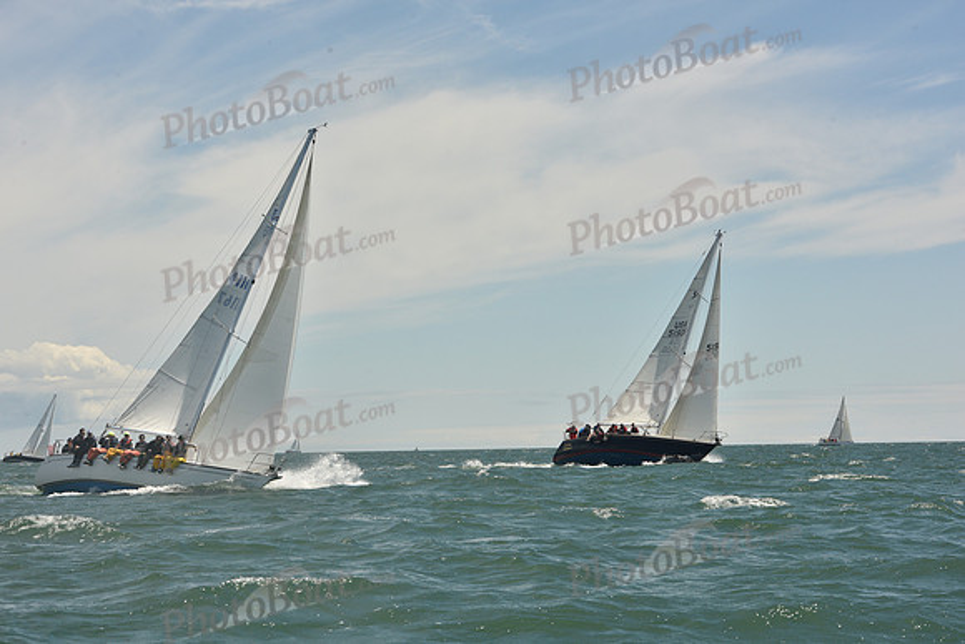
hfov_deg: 21.5
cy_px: 322
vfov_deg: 14.4
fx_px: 2547
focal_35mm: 95
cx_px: 482
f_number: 13
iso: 320
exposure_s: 1/800
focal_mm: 95
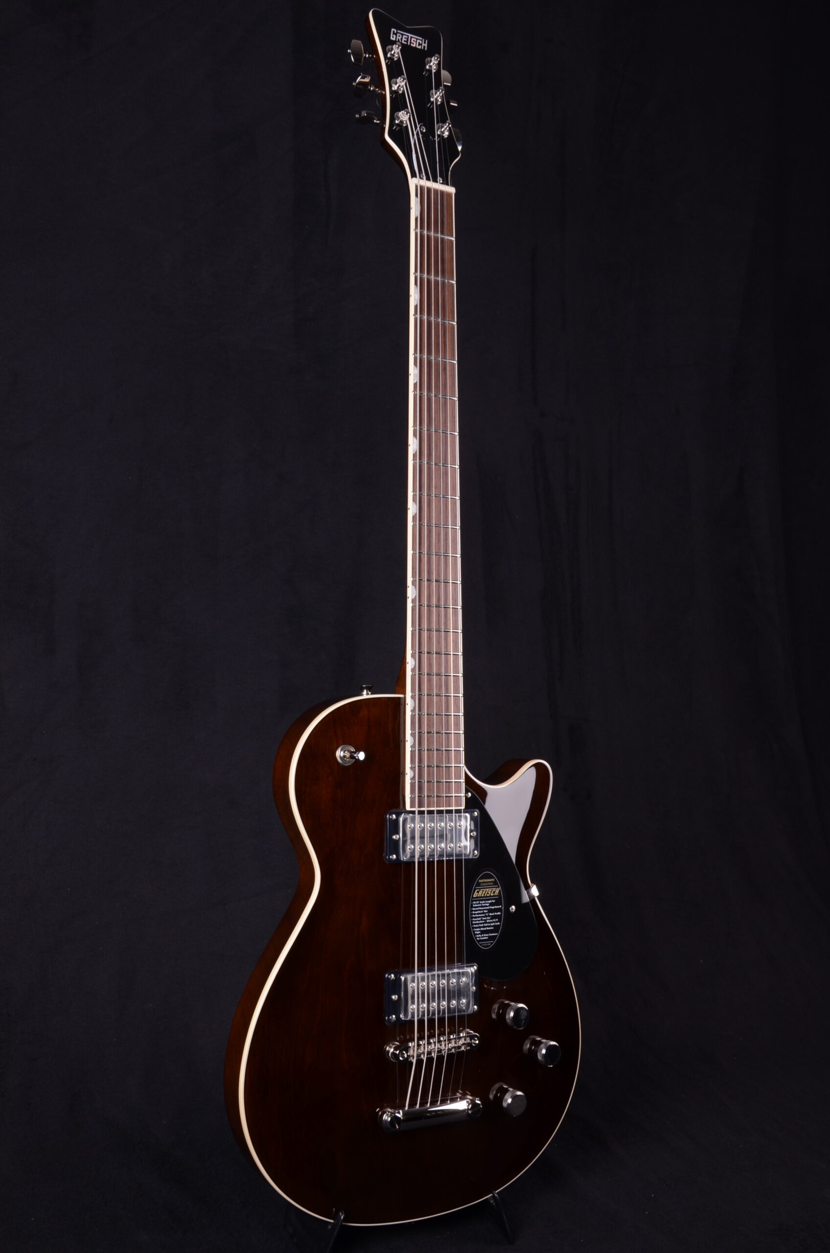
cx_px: 415
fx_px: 1355
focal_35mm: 39
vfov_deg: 49.6
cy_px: 626
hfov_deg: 34.1
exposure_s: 1/200
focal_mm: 26
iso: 200
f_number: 13
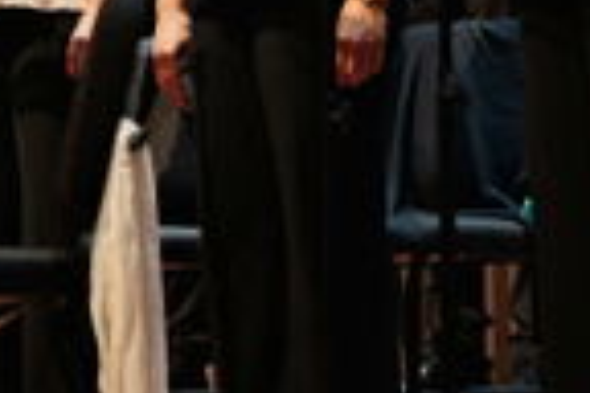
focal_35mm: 436
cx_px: -213
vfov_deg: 3.1
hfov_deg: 4.7
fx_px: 7145
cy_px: -156
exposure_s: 1/100
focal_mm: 105
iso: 6400
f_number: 2.8
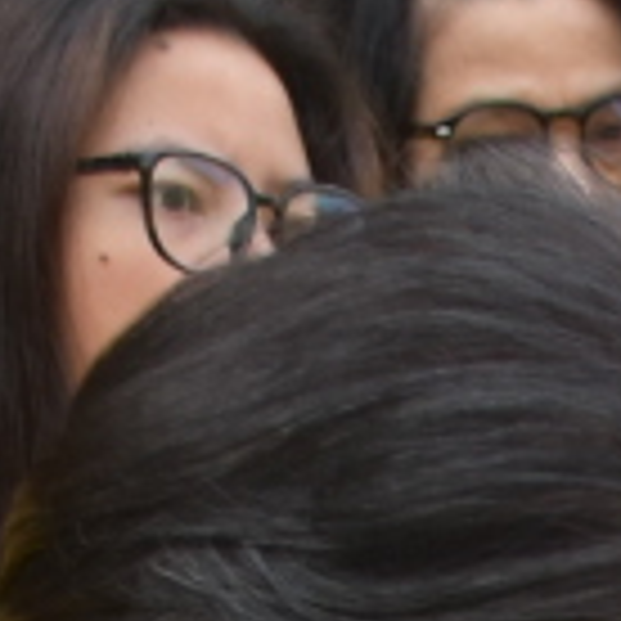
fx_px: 5480
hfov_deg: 6.2
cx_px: 1454
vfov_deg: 5.7
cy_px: 2295
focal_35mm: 270
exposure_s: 1/125
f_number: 5.6
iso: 280
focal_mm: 18
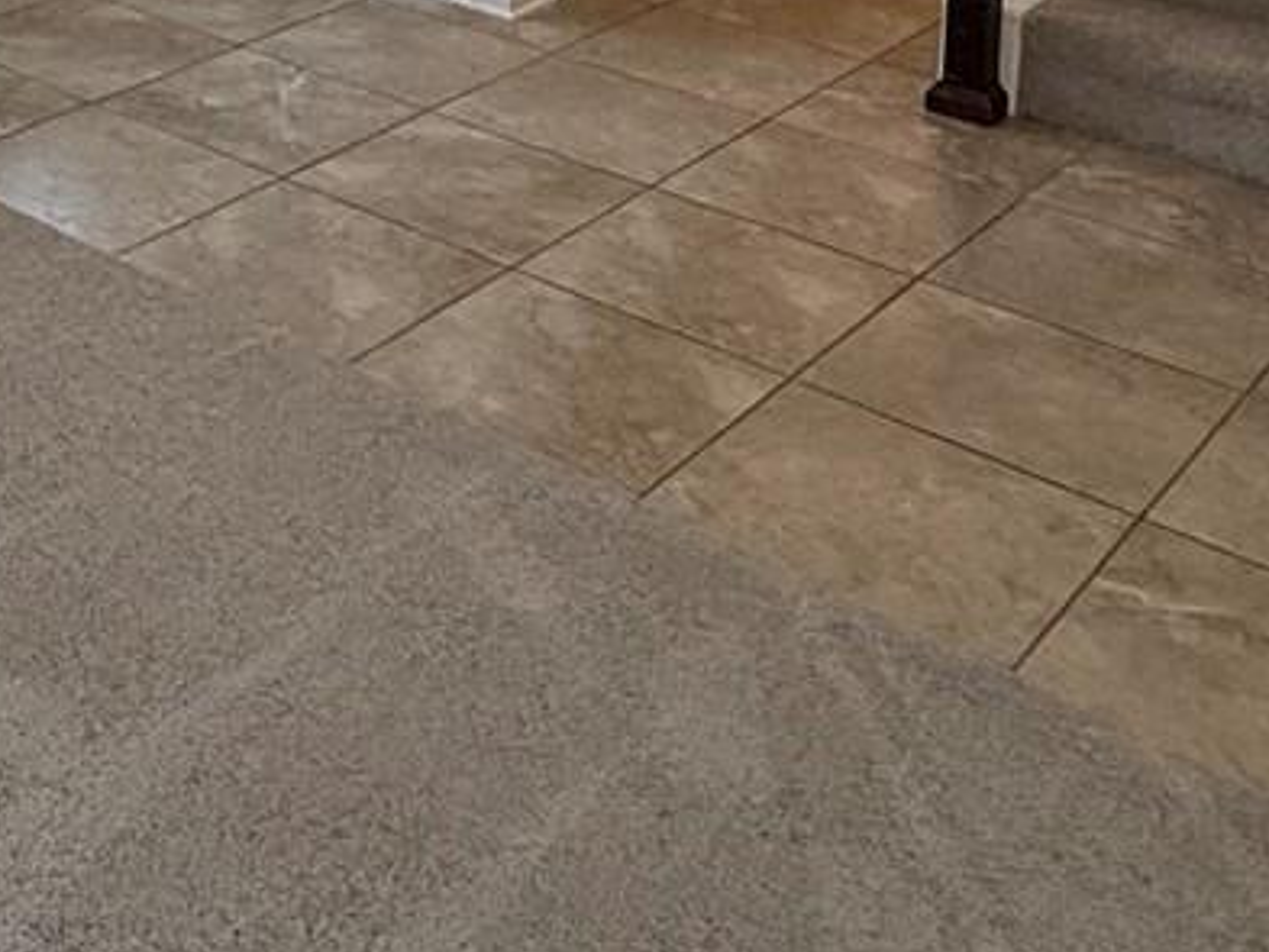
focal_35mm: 57
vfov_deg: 21.3
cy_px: -503
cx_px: -97
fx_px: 2090
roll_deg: -0.3
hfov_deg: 30.5
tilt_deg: -5.2
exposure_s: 1/120
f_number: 2.2
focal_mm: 2.22
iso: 160
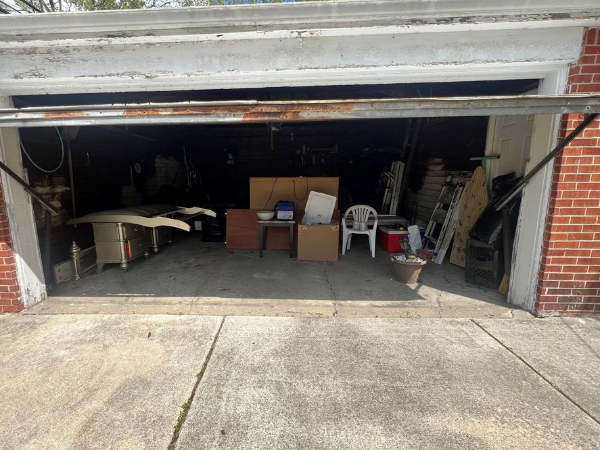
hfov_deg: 97.8
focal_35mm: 15
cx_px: 271
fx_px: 260
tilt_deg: -5.1
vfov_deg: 81.8
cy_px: 220
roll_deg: -0.4
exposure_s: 1/258
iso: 32
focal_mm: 1.57
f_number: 1.8
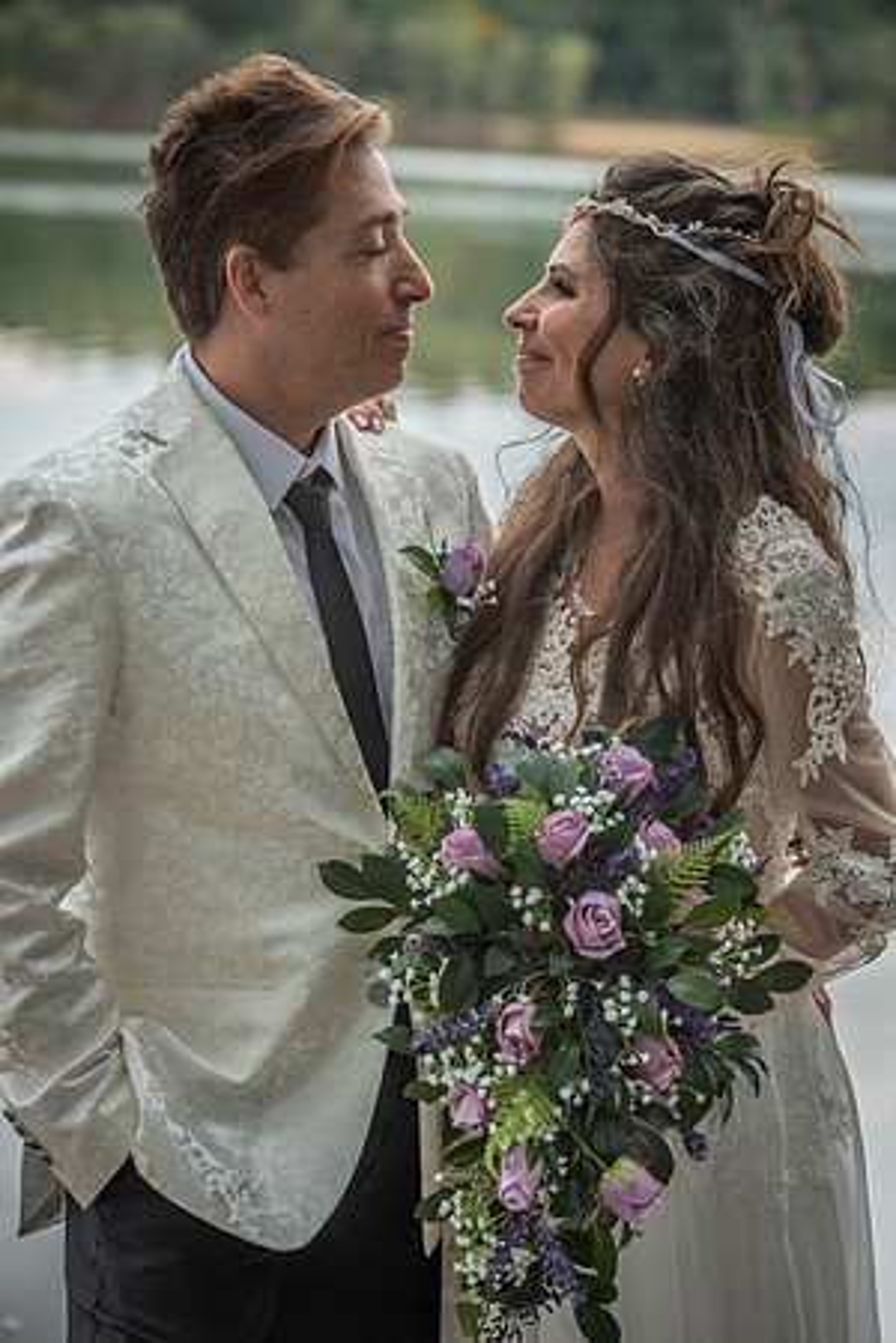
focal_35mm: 105
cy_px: 672
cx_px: 448
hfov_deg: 13.0
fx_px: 3920
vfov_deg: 19.5
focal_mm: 105
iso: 160
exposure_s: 1/200
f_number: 5
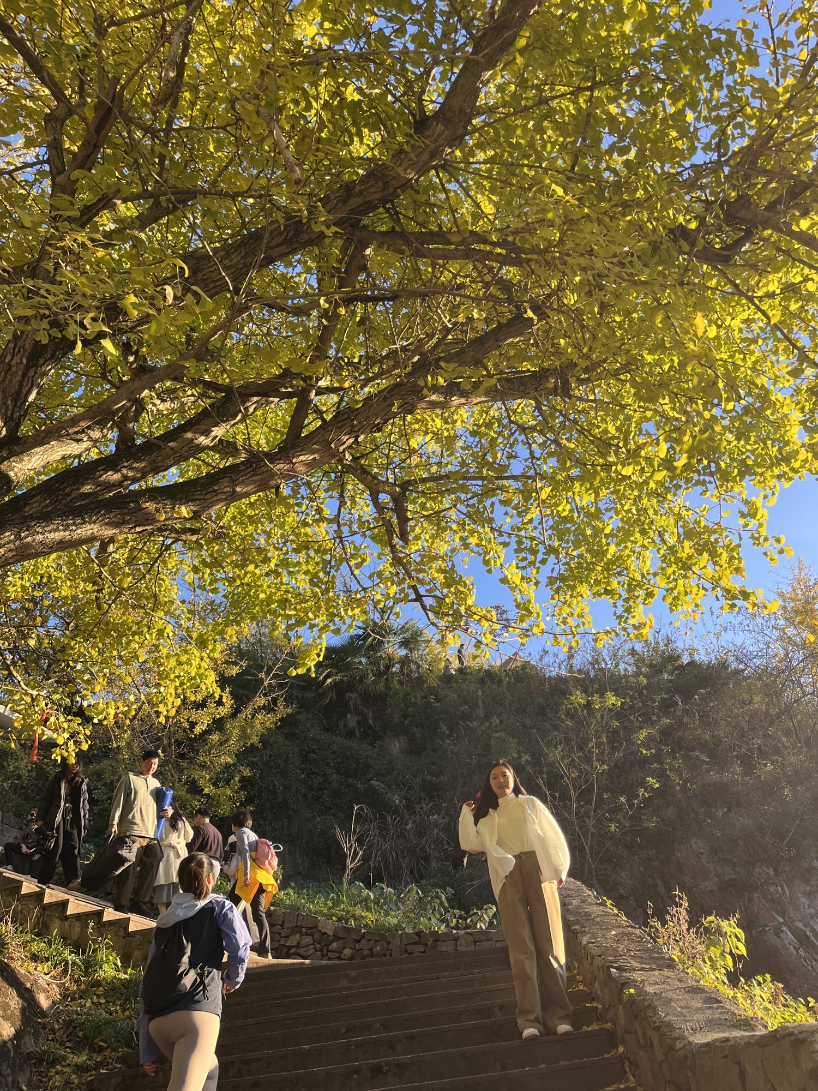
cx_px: 409
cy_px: 546
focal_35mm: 26
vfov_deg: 67.3
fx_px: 819
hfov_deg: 53.1
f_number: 1.6
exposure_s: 1/456
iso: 50
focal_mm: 5.1
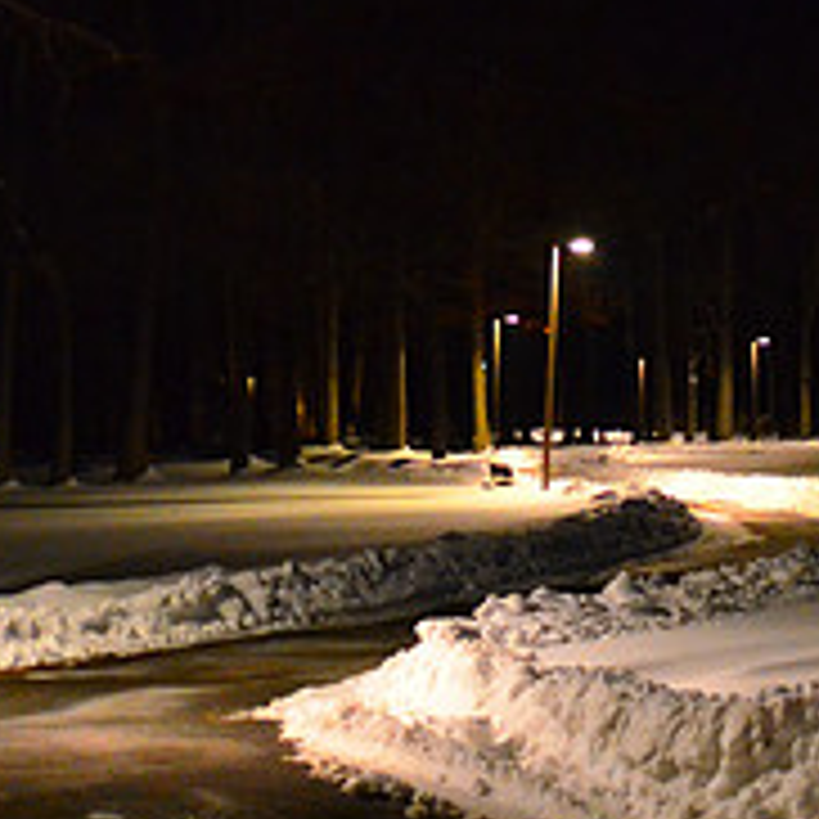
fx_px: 2382
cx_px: 698
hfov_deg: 19.2
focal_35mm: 89
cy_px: 378
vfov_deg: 19.5
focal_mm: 22
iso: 5600
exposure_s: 1/30
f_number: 4
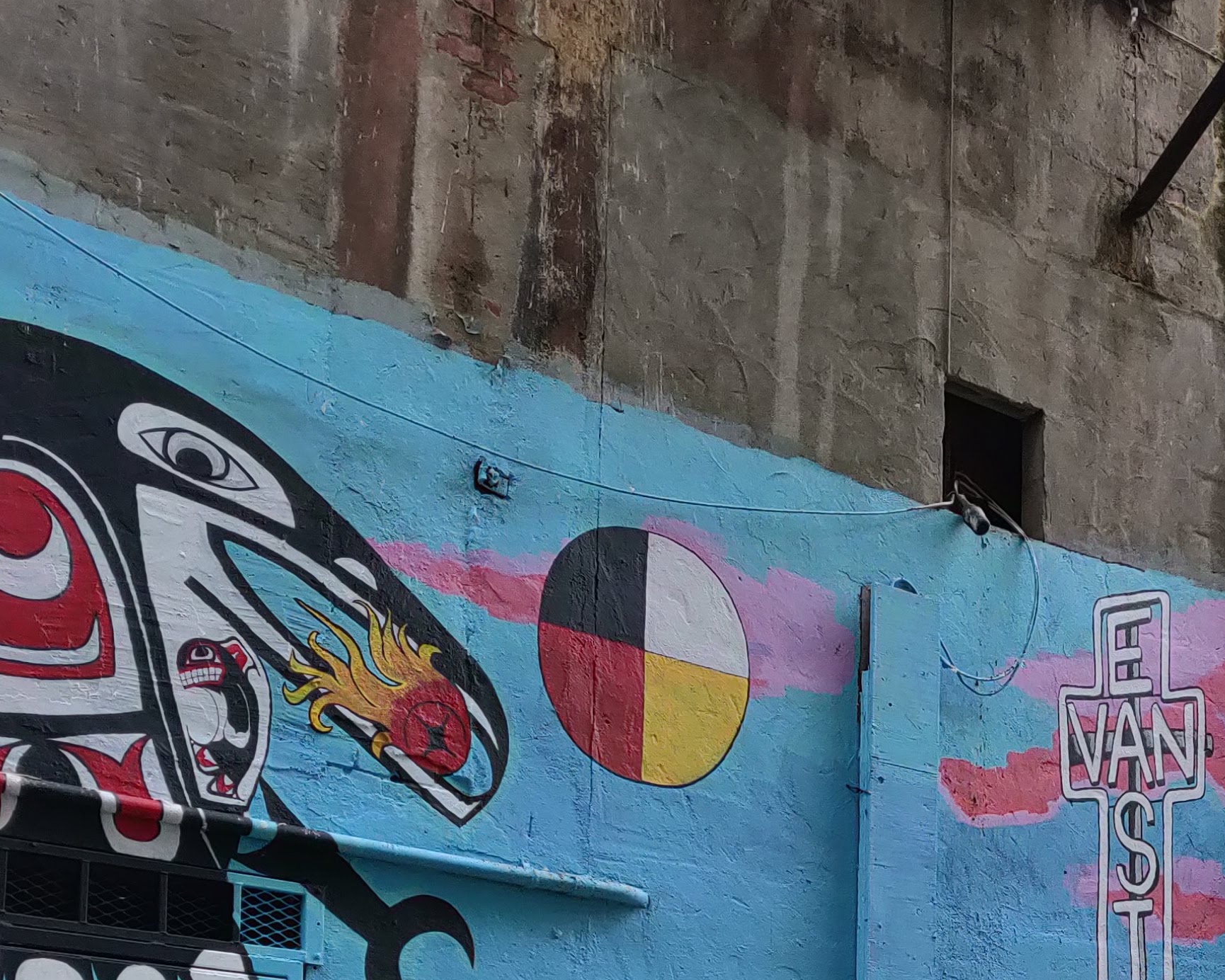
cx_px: 929
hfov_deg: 28.7
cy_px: 1186
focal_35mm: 65
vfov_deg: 21.7
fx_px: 2357
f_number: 1.7
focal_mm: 4.25
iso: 200
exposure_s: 1/100
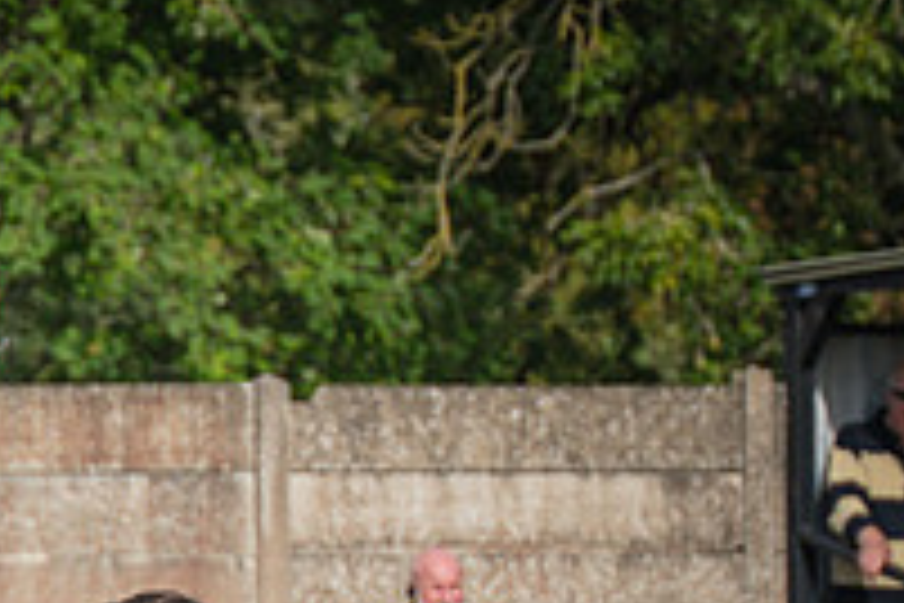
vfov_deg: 2.4
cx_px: -121
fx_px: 14187
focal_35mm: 565
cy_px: 980
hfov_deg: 3.6
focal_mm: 110
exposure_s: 1/2500
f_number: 4
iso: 200
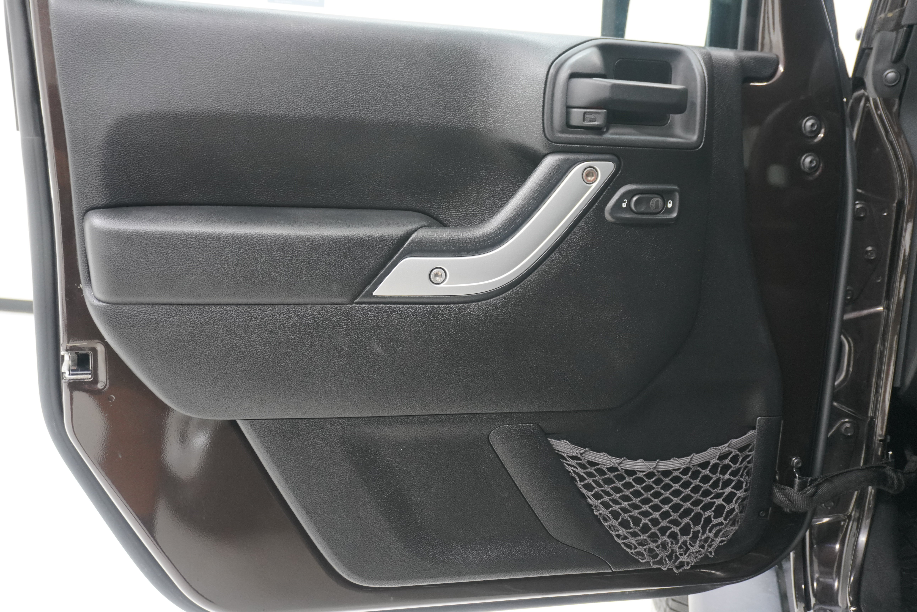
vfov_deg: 40.0
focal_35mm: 33
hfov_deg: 57.2
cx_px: 458
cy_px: 306
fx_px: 841
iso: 1000
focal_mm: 22
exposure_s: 1/60
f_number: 4
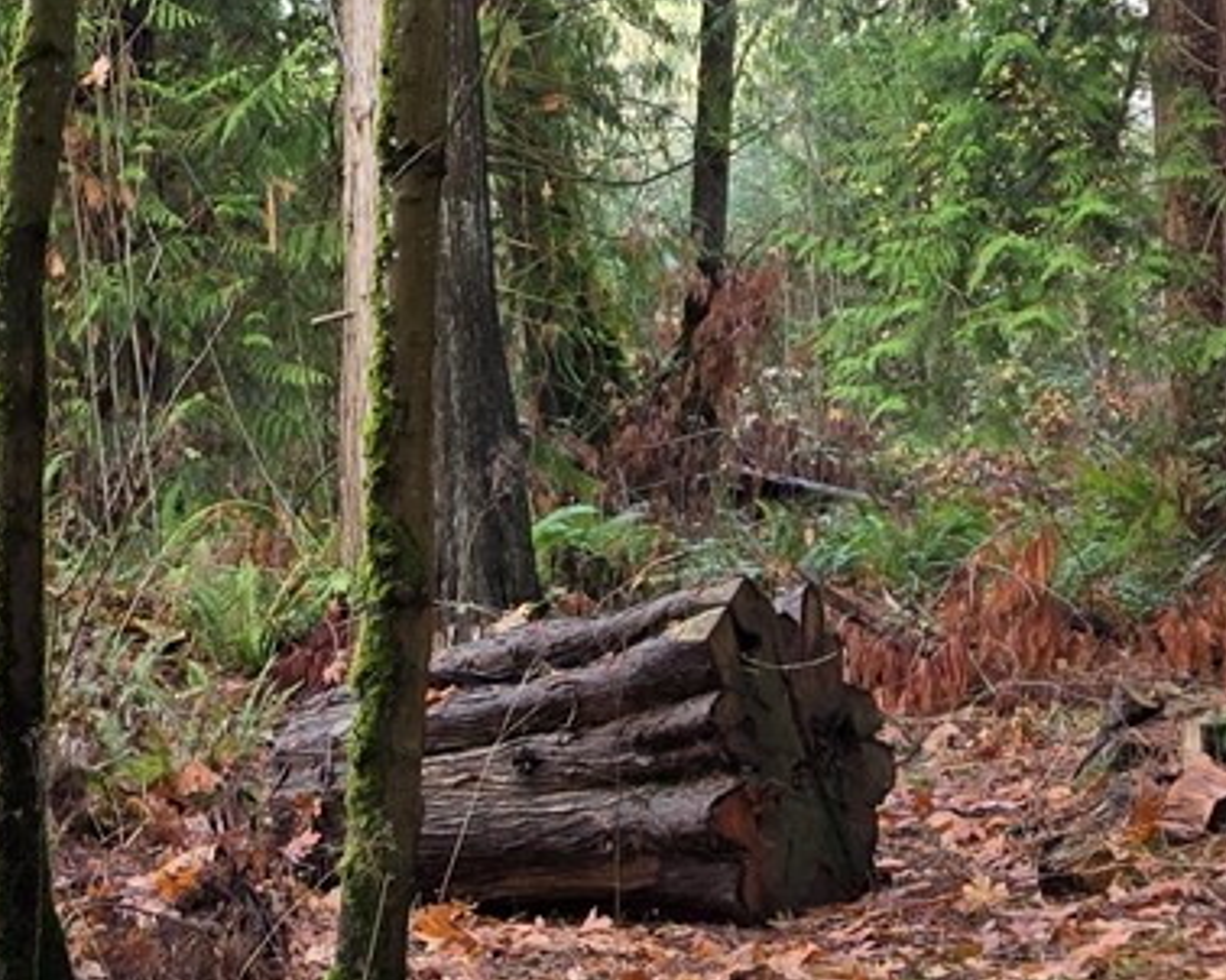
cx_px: -16
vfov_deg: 16.0
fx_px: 3445
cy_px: 149
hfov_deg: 19.6
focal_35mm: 95
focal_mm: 5.4
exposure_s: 1/180
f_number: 1.8
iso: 50
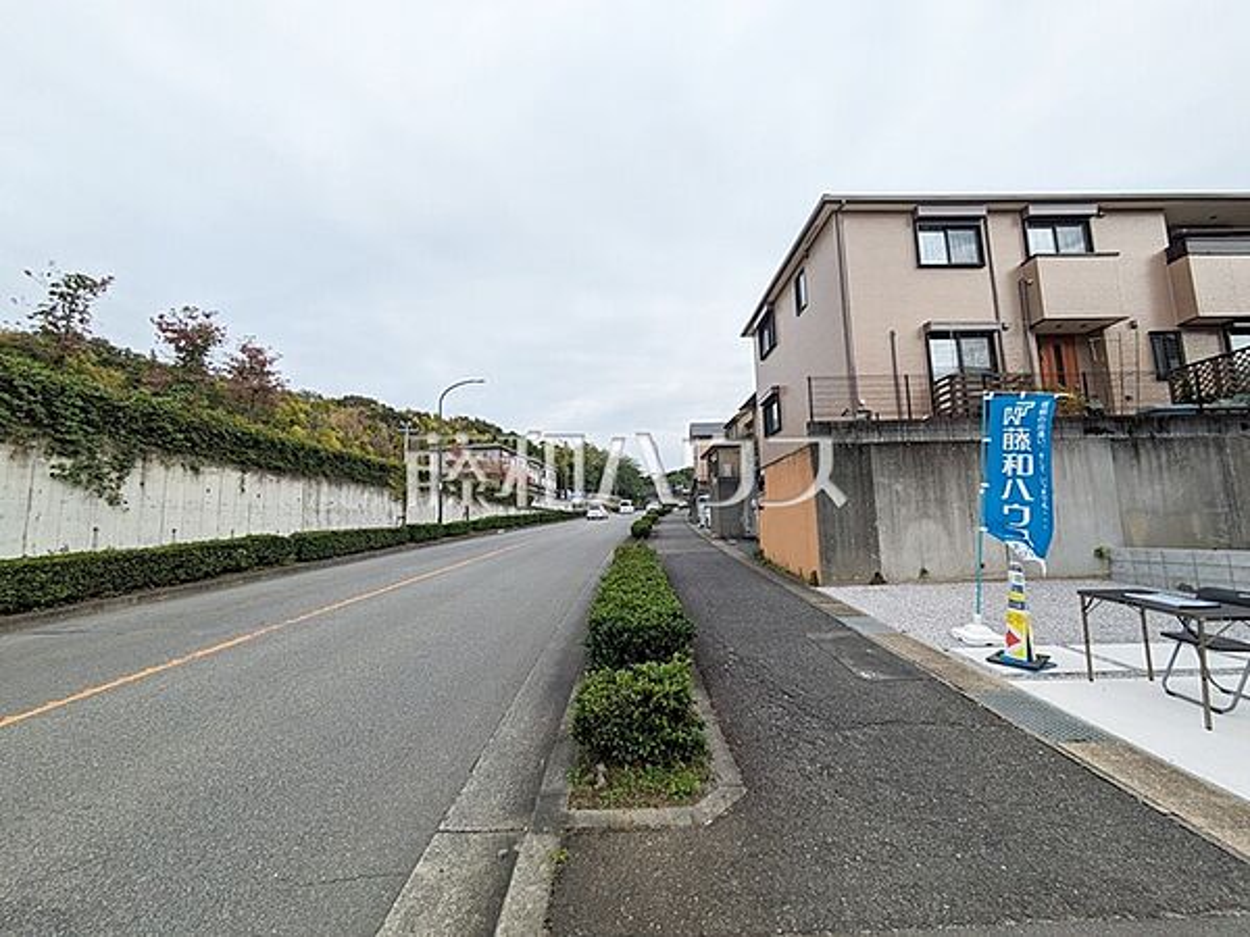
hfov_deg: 102.1
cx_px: 625
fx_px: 506
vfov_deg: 85.7
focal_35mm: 14
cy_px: 468
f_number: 2.2
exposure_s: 1/917
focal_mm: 1.83
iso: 50
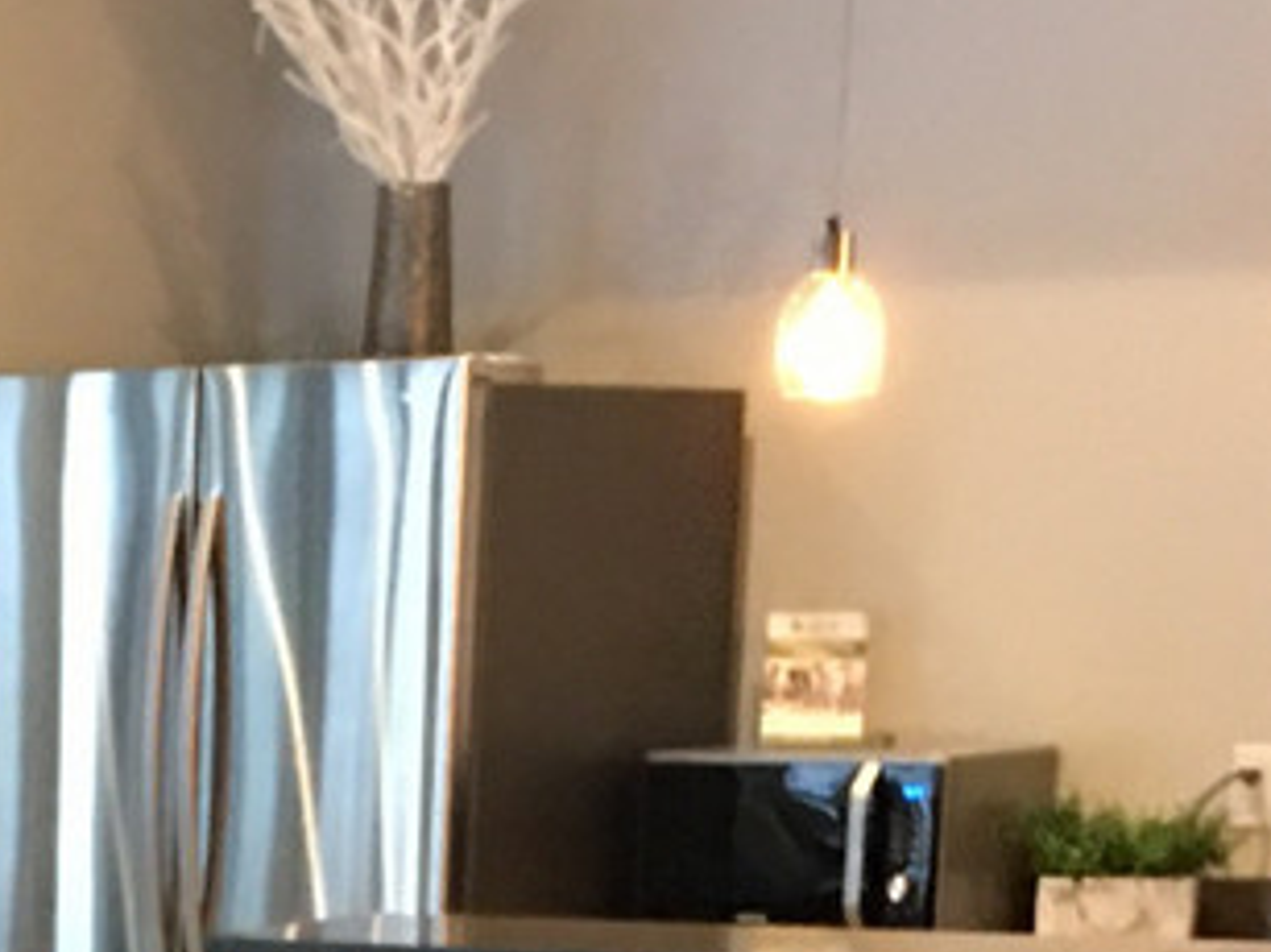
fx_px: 5322
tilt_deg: -17.8
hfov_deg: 13.2
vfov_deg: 9.2
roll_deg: +0.4
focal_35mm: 145
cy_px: 2239
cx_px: -356
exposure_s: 1/4
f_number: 2.2
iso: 50
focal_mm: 4.15
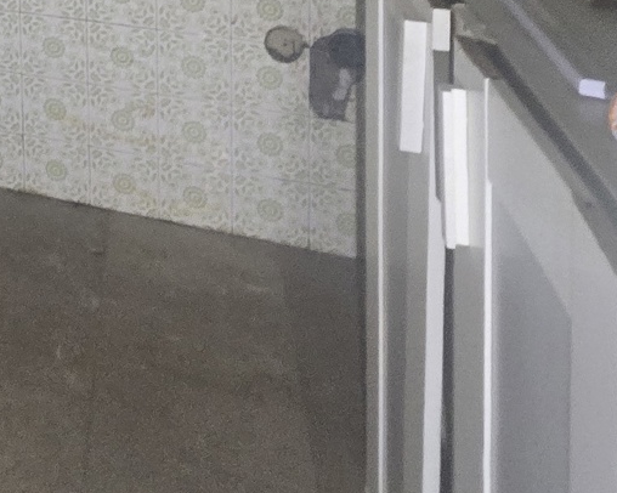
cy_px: -288
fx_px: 876
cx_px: -226
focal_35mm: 48
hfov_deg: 29.4
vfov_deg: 23.5
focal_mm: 2.2
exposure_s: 1/50
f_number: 2.2
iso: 500
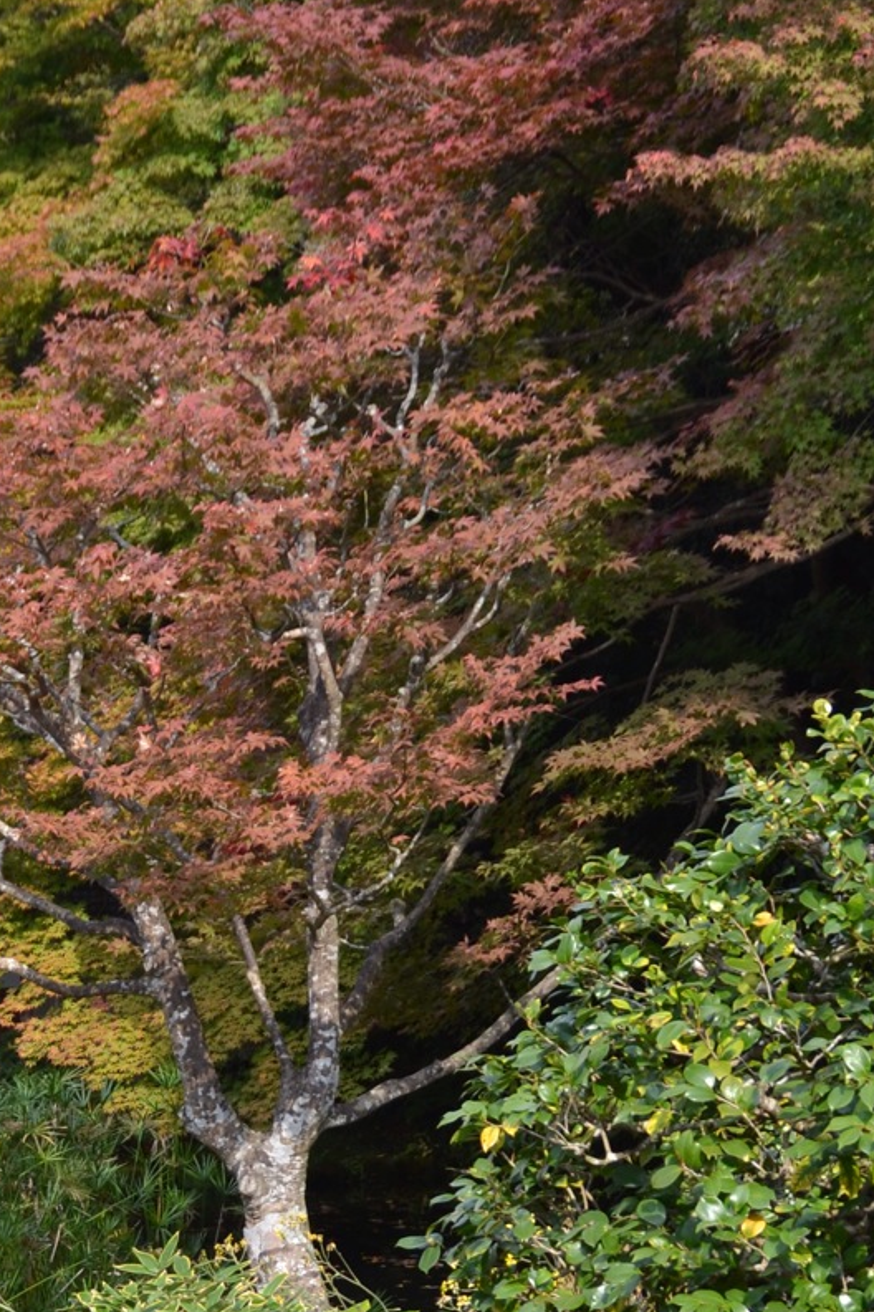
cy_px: 1357
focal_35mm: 124
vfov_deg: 16.2
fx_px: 4519
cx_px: -60
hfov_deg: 10.9
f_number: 6.3
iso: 100
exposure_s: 1/160
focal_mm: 32
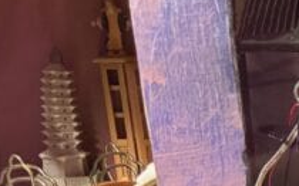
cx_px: 712
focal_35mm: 124
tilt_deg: -20.1
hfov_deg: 12.9
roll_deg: -2.7
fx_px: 1010
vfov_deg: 9.8
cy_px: 379
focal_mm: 6.76
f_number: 1.78
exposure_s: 1/60
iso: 800
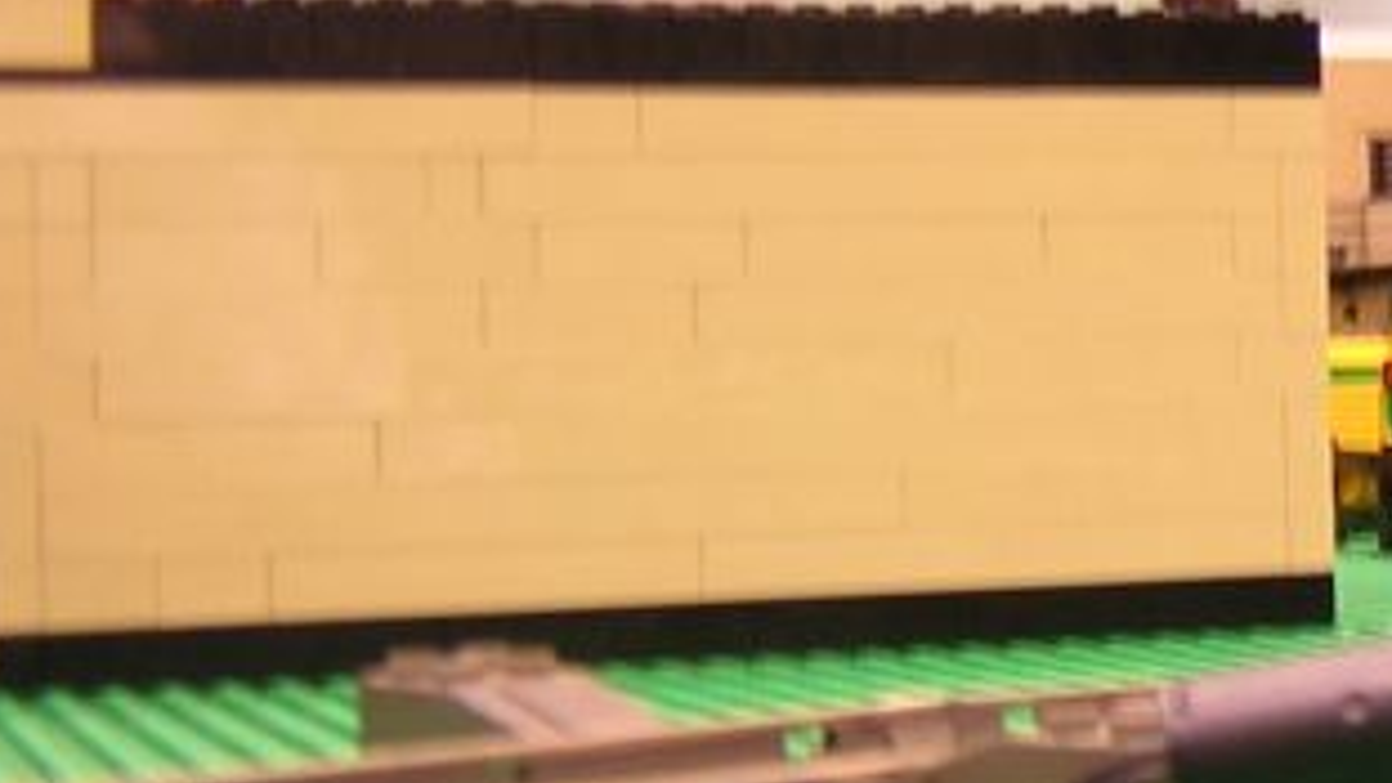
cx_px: 1629
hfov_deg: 20.0
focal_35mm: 101
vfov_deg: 11.9
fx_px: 3728
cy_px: 152
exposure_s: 1/8.4
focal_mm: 4.7
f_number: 2.6
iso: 100
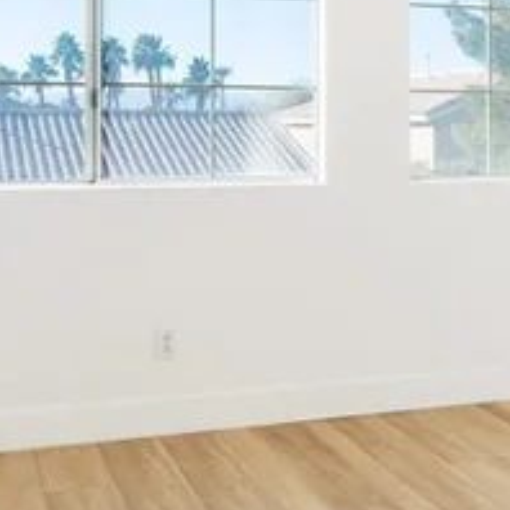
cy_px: 135
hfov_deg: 25.8
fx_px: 1100
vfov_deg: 25.8
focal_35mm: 66
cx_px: 389
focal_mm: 15
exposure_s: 1/400
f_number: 9
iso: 160
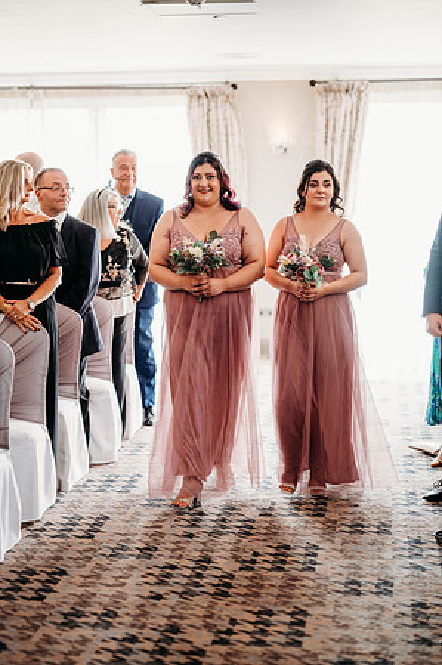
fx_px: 1569
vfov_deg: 23.9
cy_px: 332
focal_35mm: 85
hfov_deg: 16.0
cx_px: 221
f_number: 2
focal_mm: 85
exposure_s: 1/200
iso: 200
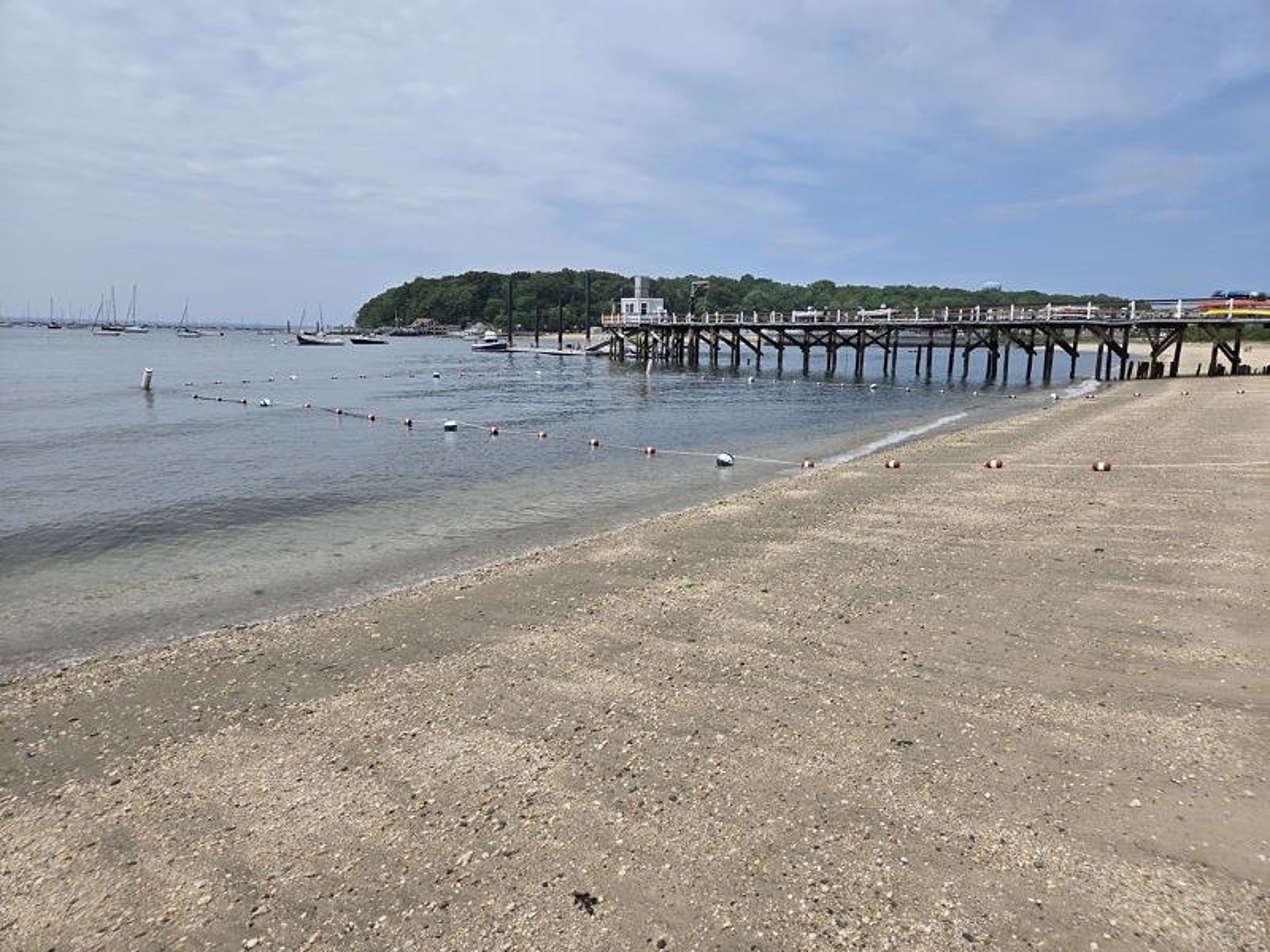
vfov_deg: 58.9
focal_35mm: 23
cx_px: 635
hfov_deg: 73.9
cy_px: 476
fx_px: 844
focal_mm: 5.4
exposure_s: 1/3273
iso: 25
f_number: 1.8
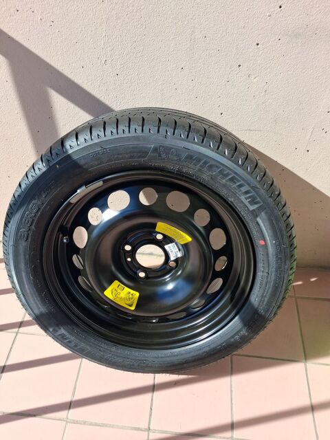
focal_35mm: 27
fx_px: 343
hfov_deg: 51.4
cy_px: 220
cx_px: 165
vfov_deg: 65.3
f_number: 1.8
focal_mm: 4
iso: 25
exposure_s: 1/253
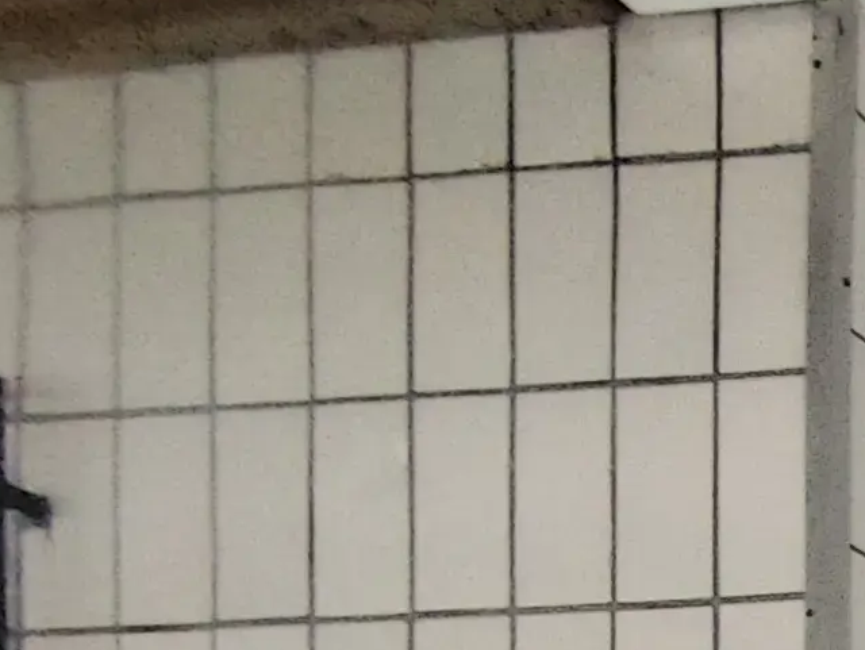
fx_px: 2051
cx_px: 2148
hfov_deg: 14.3
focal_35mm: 82
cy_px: 1430
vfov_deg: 14.1
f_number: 2.2
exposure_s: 1/60
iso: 640
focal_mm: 1.65
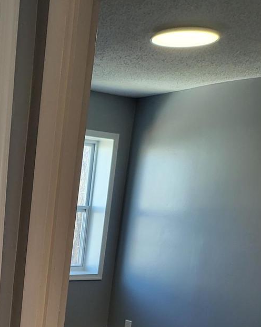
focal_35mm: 58
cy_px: 342
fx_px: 560
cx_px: -19
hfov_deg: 24.6
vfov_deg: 29.8
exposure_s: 1/120
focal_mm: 5
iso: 100
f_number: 1.8
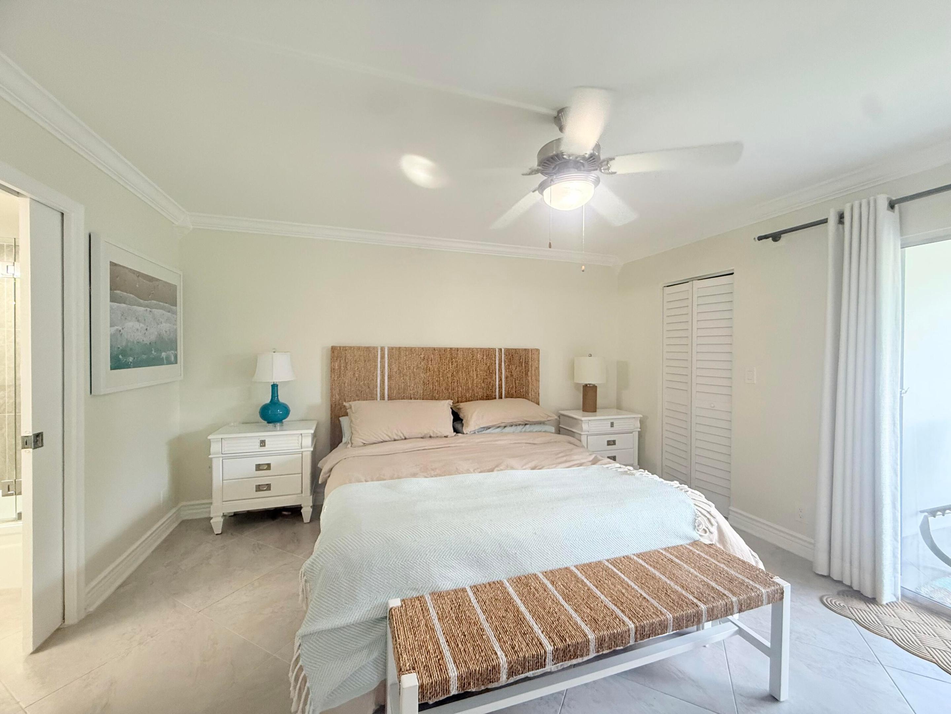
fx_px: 385
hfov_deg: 102.1
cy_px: 357
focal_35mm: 14
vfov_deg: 85.7
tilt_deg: +0.2
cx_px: 476
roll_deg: -0.1
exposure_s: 1/120
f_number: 2.2
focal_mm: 2.22
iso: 400
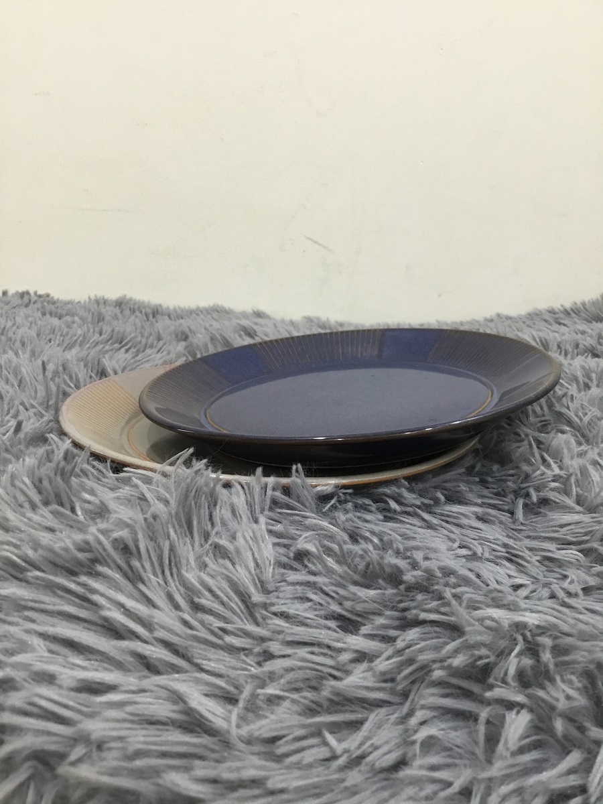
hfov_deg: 45.4
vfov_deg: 58.4
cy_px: 402
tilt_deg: -18.7
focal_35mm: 31
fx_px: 720
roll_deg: -0.4
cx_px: 302
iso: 125
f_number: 2.4
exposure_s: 1/33
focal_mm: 3.3
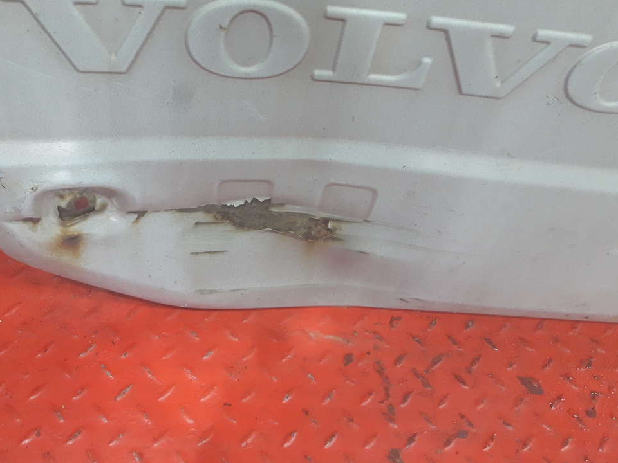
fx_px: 625
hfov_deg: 52.5
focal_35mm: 35
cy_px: 224
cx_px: 272
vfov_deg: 40.7
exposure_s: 1/33
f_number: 1.9
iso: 160
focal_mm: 3.7
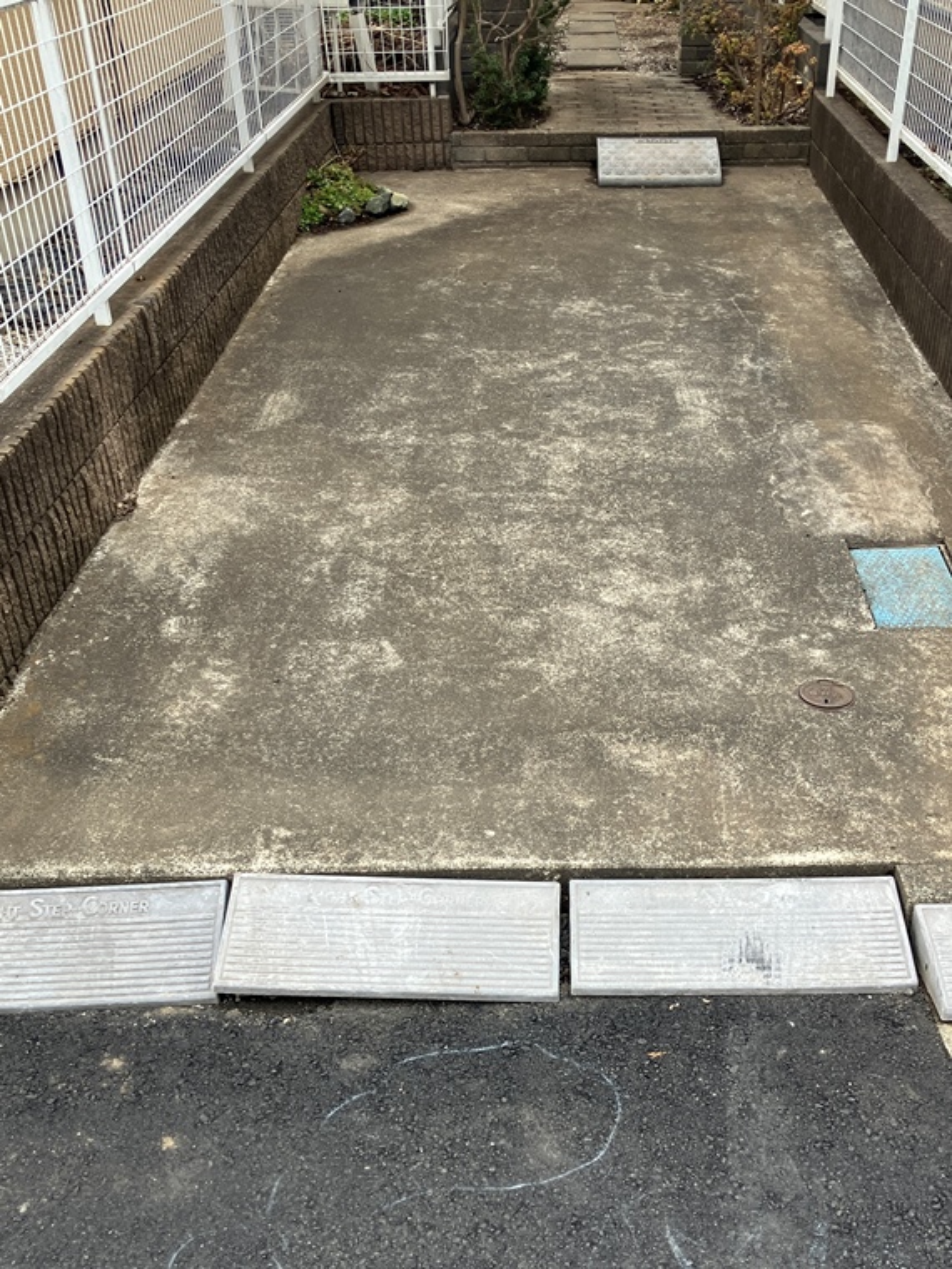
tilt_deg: -37.2
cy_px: 634
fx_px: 1027
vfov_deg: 63.4
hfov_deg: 49.7
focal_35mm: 28
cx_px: 476
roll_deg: +0.4
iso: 20
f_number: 1.8
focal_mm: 3.99
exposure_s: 1/122
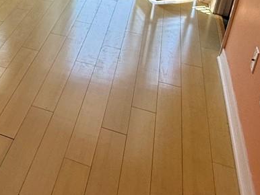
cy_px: -18
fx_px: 436
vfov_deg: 23.7
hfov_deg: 28.3
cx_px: -64
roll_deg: -0.1
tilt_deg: -19.1
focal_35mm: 58
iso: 64
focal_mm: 2.22
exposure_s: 1/99
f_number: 2.2
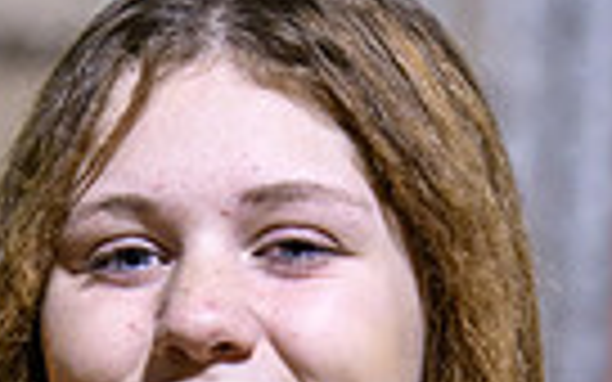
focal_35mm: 406
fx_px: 6772
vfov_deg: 3.2
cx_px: 140
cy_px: 876
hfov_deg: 5.2
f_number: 5
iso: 4000
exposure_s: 1/250
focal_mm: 120
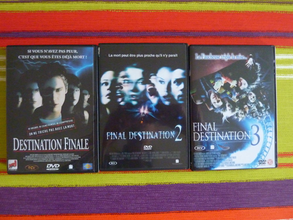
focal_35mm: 25
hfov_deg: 69.4
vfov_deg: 54.9
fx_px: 212
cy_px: 110
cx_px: 146
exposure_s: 1/10
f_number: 3.3
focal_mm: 4.1
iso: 800
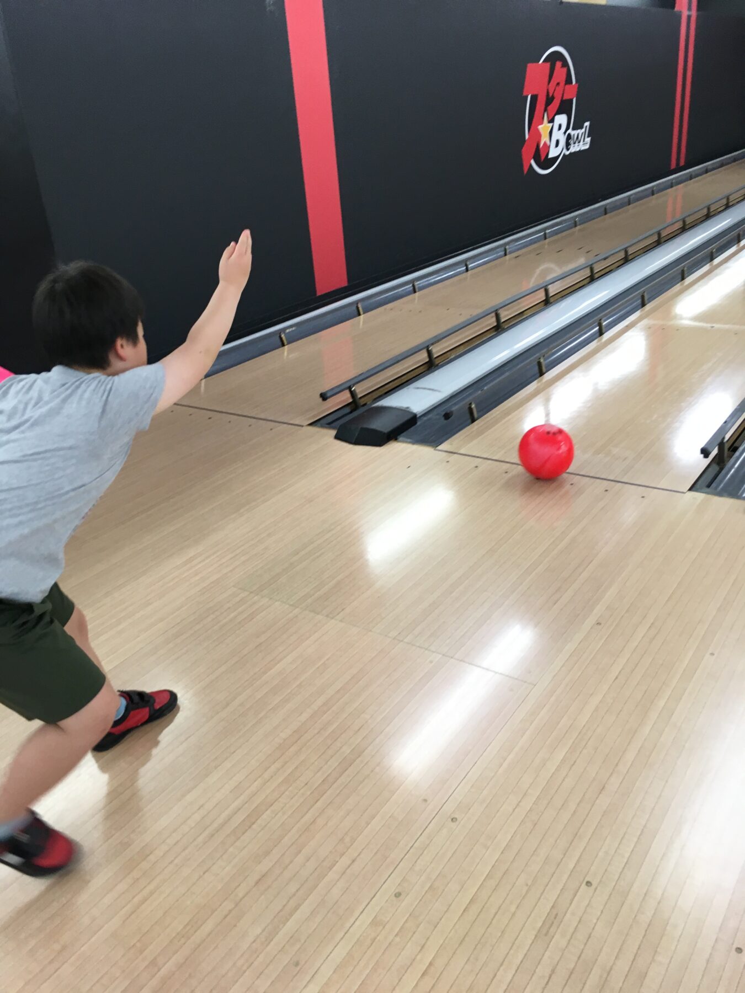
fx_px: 832
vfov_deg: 61.7
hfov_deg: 48.2
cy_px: 496
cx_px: 372
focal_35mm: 29
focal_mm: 4.15
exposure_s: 1/30
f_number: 2.2
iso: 40
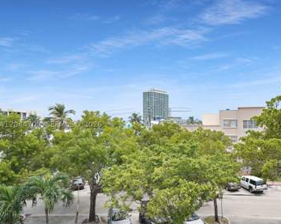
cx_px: 192
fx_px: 216
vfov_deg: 54.8
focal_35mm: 26
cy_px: 124
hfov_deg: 64.0
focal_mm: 20
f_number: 5.6
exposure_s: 1/200
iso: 80
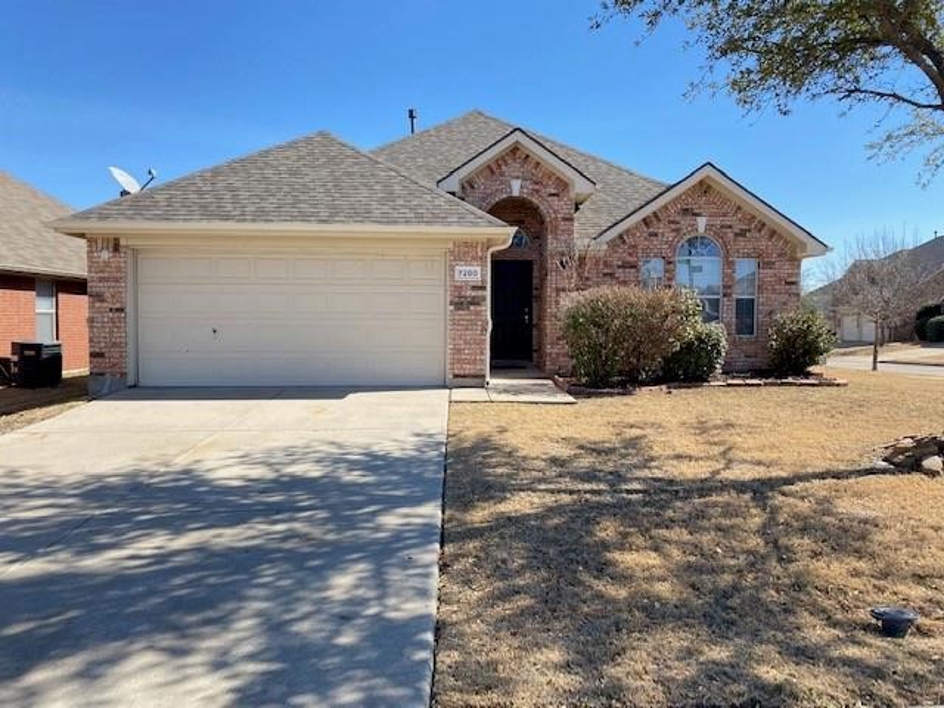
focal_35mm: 26
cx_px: 472
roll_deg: +0.1
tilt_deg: -1.3
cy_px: 354
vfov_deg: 53.1
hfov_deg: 67.3
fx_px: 709
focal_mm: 4.25
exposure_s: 1/912
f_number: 1.8
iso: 32
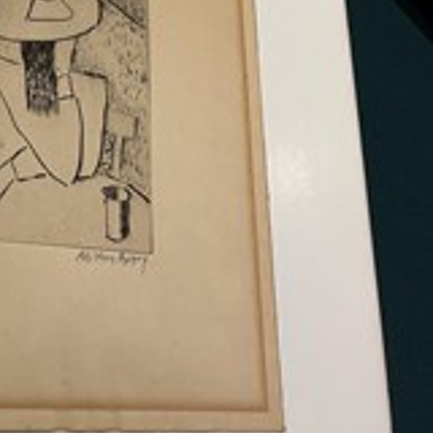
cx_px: 30
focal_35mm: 64
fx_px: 906
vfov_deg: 26.3
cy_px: 78
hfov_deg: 25.9
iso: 25
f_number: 1.8
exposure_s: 1/120
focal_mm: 3
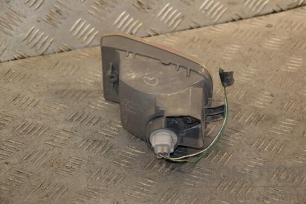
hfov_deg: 18.1
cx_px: 164
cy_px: 101
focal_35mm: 113
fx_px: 960
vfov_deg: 12.1
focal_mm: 70
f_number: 5.3
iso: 800
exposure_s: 1/160
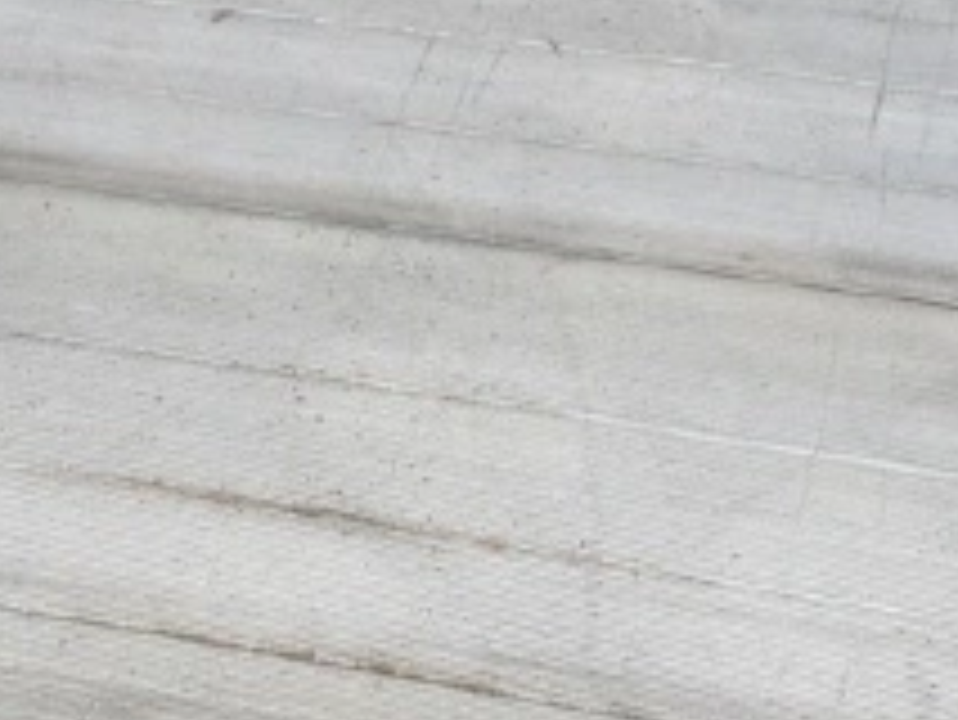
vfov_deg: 15.9
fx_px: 2492
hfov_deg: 21.8
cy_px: -81
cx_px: 526
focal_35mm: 90
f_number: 1.78
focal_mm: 6.76
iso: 80
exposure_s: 1/2232
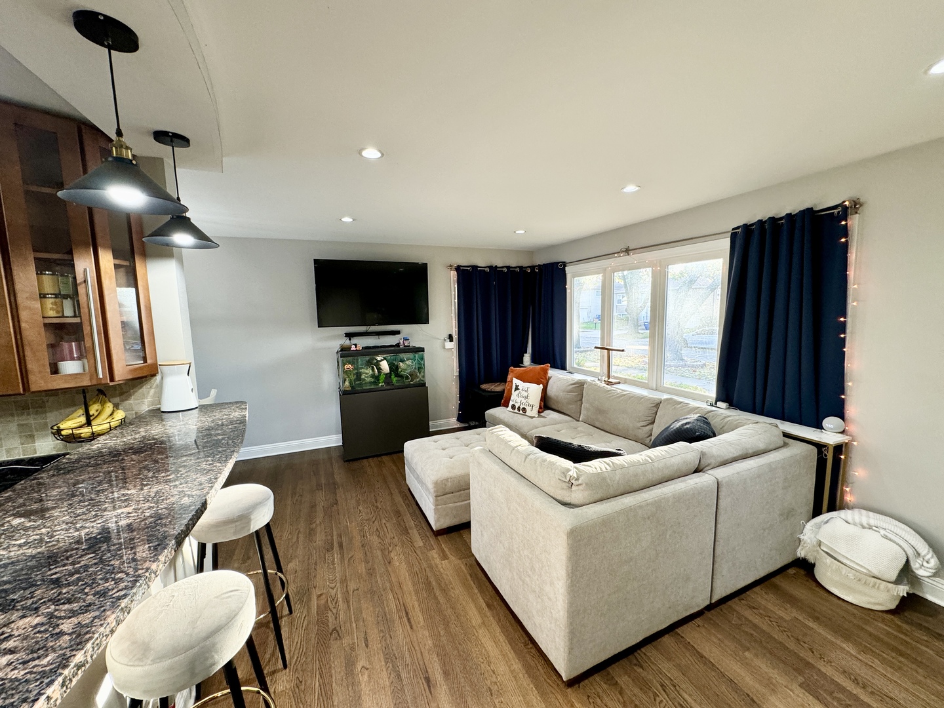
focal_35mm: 14
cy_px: 354
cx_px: 472
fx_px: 382
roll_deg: +1.4
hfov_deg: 102.1
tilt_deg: -7.2
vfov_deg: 85.7
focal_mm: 2.22
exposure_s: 1/60
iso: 200
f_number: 2.2
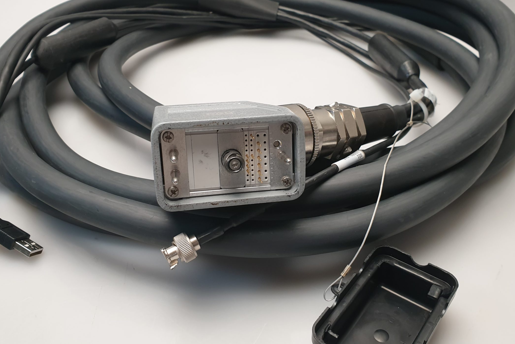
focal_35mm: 33
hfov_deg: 57.2
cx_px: 248
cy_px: 177
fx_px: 472
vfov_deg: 40.0
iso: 100
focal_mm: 4.3
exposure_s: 1/50
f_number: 2.4
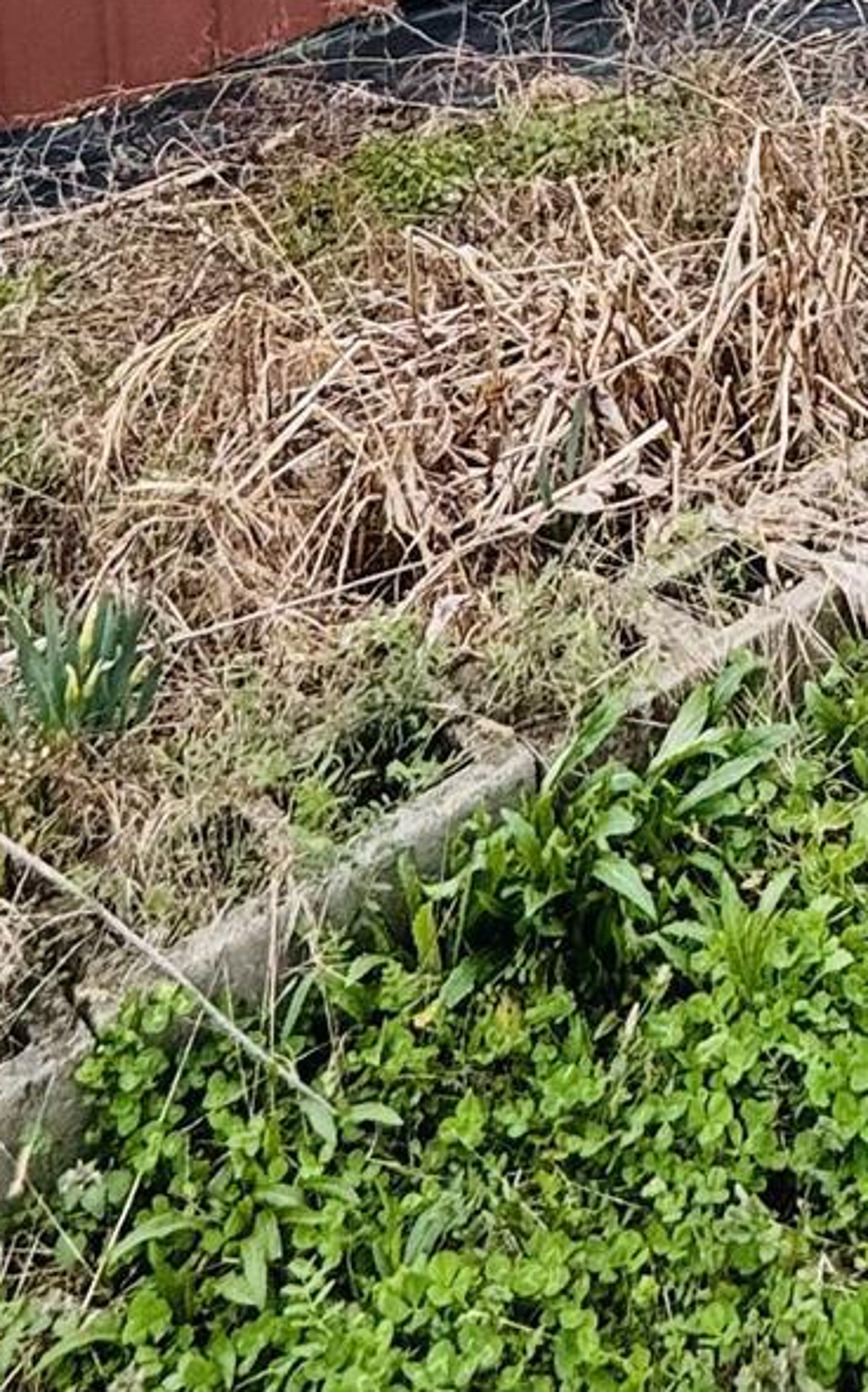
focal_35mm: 58
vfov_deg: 26.9
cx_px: 986
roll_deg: +3.2
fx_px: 2198
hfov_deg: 21.1
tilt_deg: -3.6
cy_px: -599
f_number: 2.2
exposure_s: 1/763
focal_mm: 2.22
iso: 40
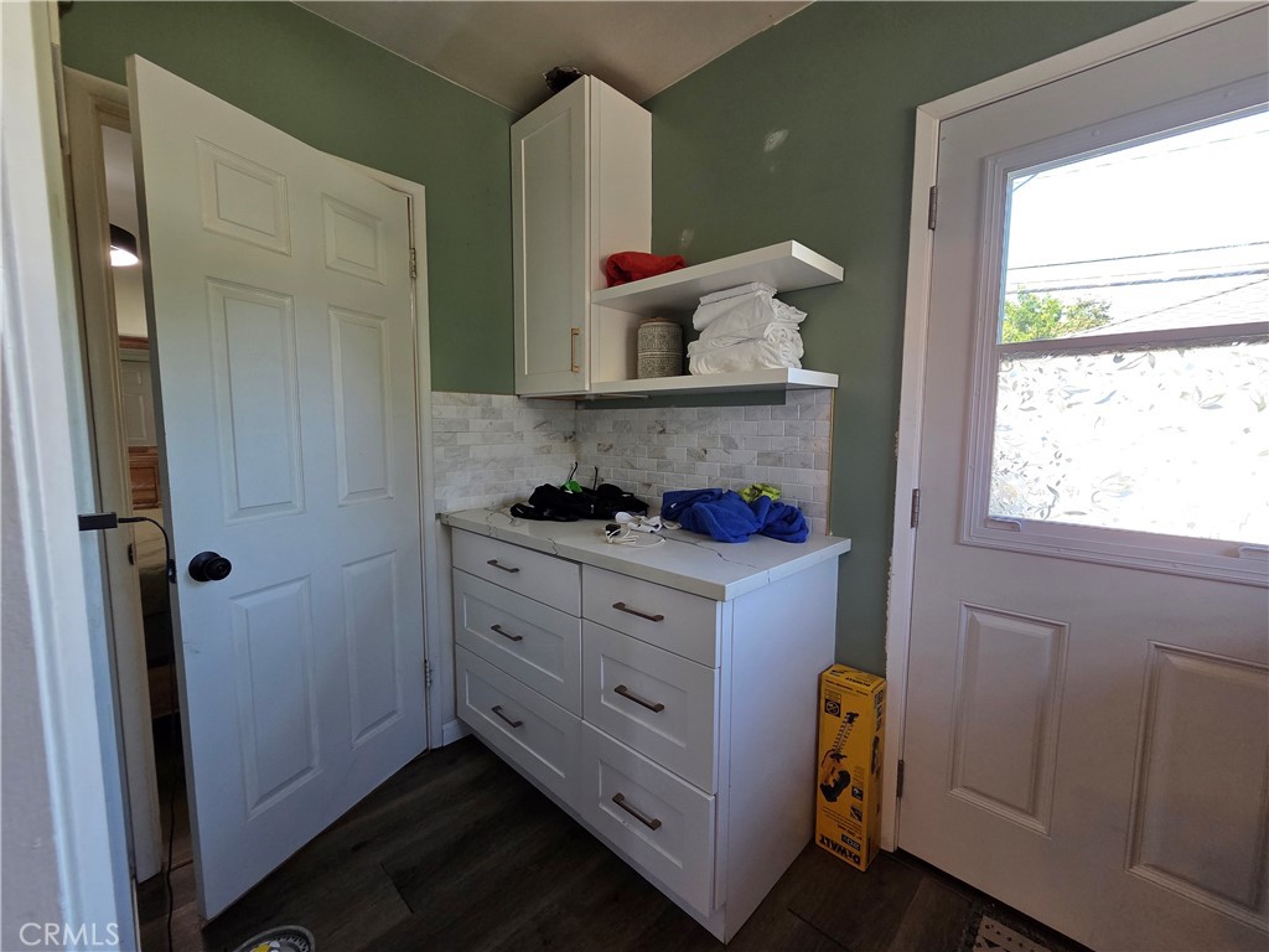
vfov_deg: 89.9
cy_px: 476
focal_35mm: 13
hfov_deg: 106.2
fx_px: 477
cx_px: 634
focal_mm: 2.2
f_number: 2.2
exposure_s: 1/120
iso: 160
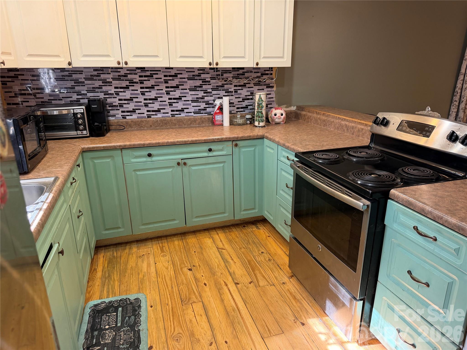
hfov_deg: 71.6
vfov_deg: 56.8
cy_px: 175
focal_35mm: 24
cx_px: 234
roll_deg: +0.8
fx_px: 324
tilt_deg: -18.9
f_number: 1.78
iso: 200
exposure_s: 1/60
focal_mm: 6.76
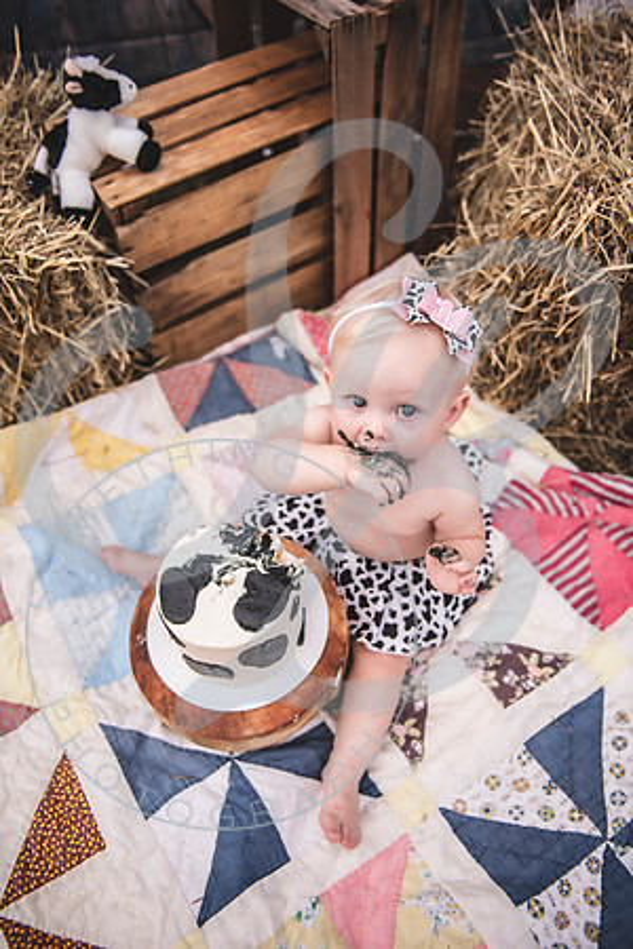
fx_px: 765
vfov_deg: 63.7
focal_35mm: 29
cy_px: 474
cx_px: 316
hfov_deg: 45.0
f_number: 2.8
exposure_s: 1/400
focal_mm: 29
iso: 100
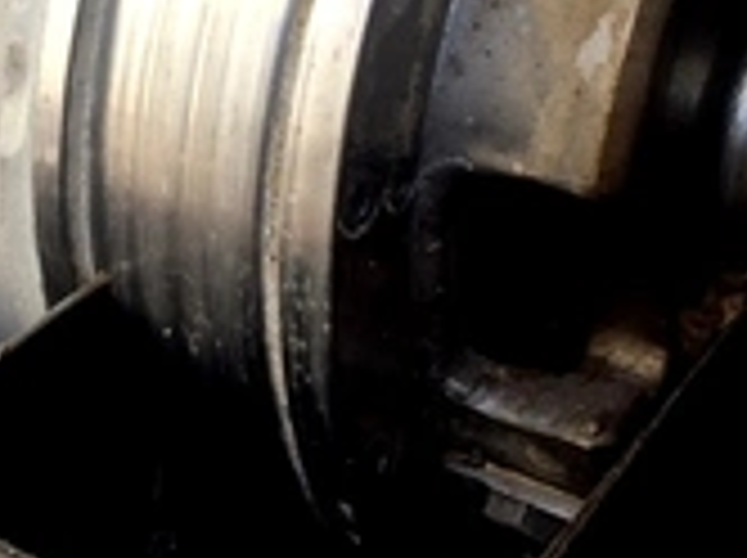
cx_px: 108
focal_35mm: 70
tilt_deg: -24.1
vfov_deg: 20.5
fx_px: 1508
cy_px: 54
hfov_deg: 27.1
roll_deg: +6.5
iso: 25
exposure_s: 1/159
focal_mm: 4.15
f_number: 2.2
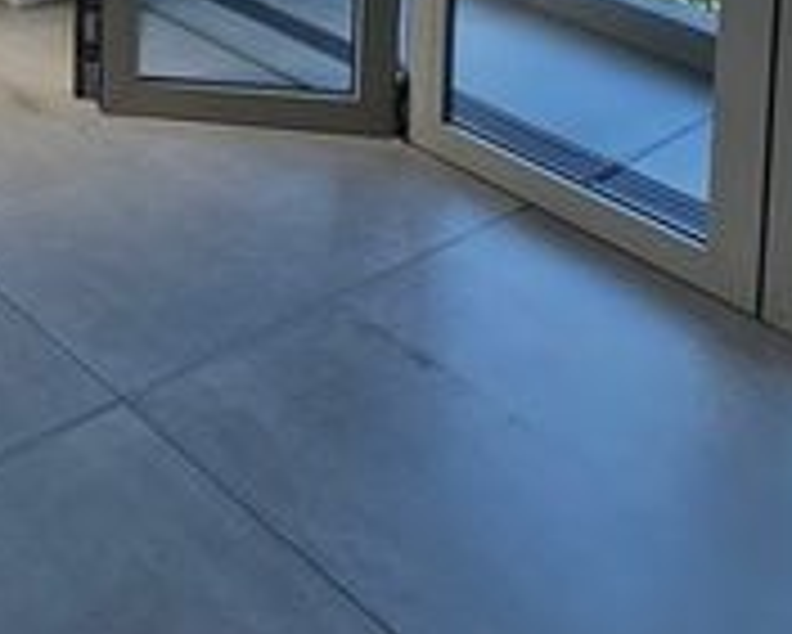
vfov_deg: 22.0
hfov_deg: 27.0
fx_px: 1126
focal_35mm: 48
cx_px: -403
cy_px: -459
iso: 50
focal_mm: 2.2
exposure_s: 1/120
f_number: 2.2
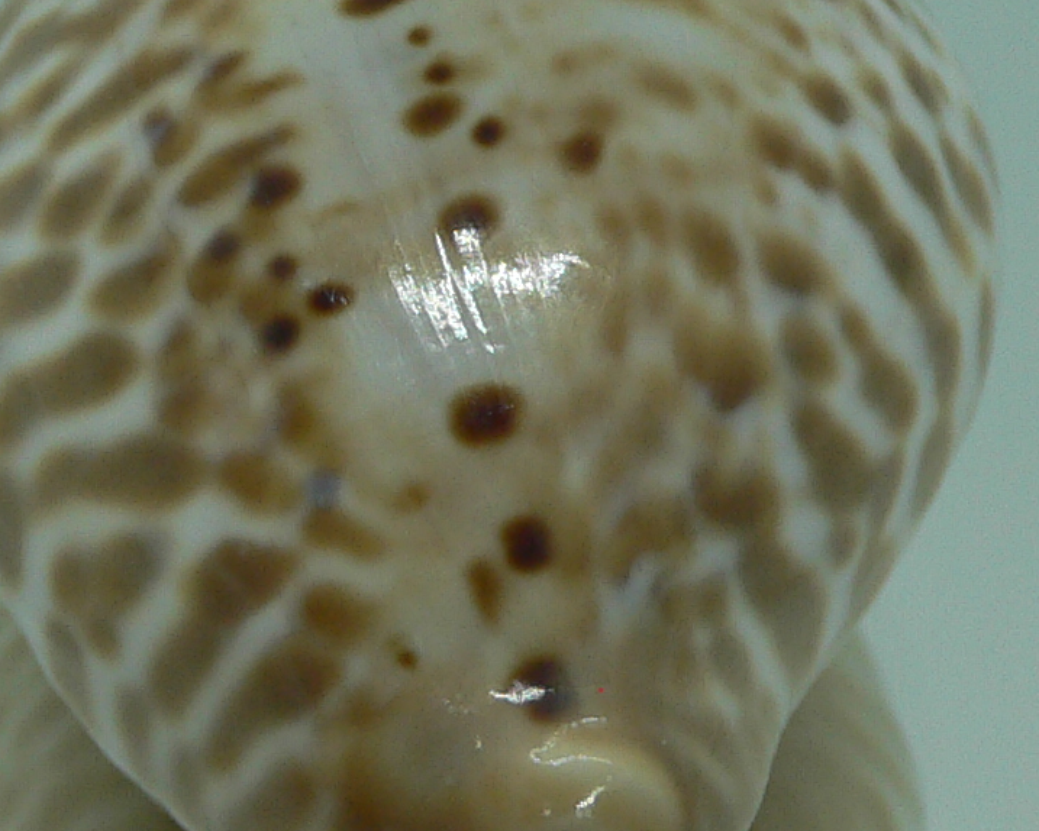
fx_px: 2953
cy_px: 475
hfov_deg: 19.9
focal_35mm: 96
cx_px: 438
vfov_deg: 16.0
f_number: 2.8
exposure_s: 1/60
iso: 80
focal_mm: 4.6
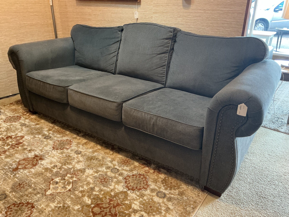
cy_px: 108
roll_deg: -0.3
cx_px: 144
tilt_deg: -25.0
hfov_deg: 61.7
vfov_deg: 48.2
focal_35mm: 29
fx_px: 242
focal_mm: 3
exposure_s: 1/60
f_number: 1.8
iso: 160
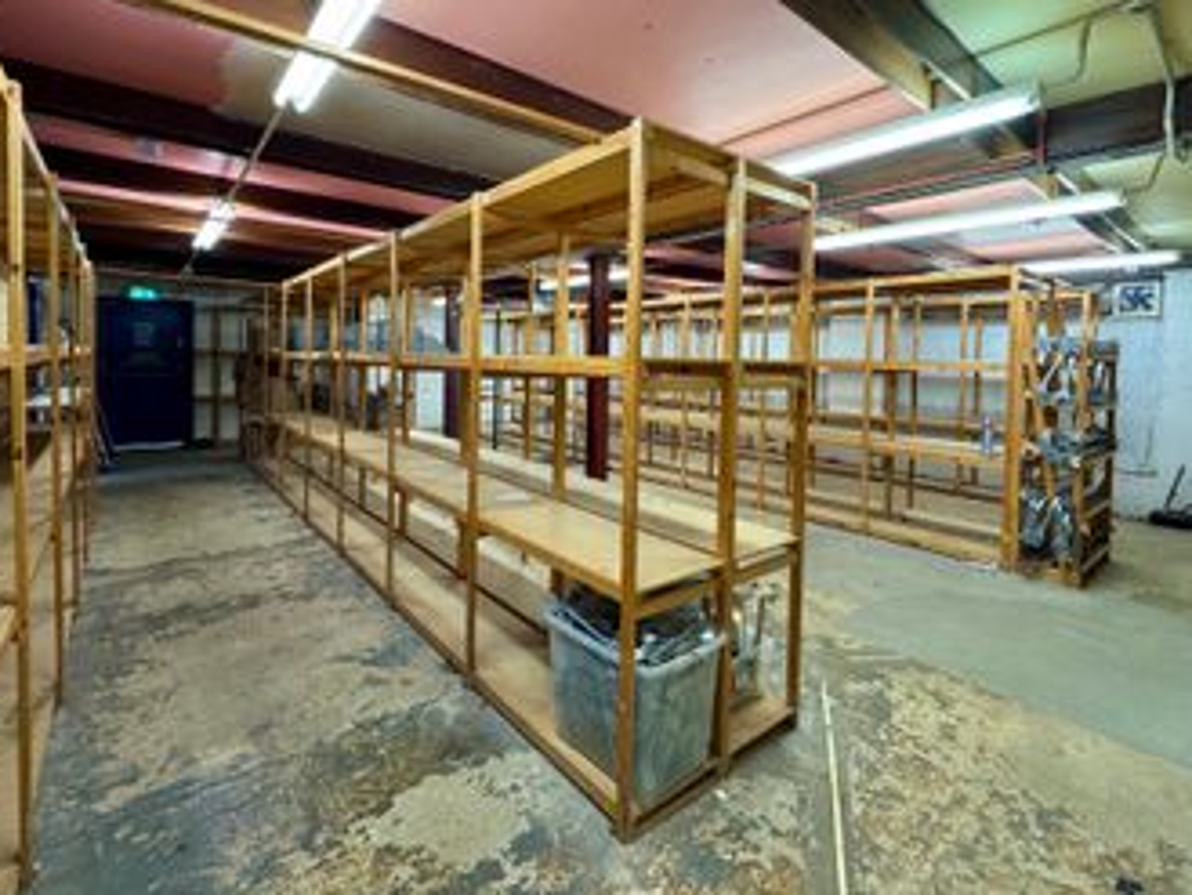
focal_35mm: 17
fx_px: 586
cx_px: 612
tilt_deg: -0.6
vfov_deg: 74.1
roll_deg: -0.1
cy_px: 370
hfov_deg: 91.0
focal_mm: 2.22
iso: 160
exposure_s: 1/100
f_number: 2.2
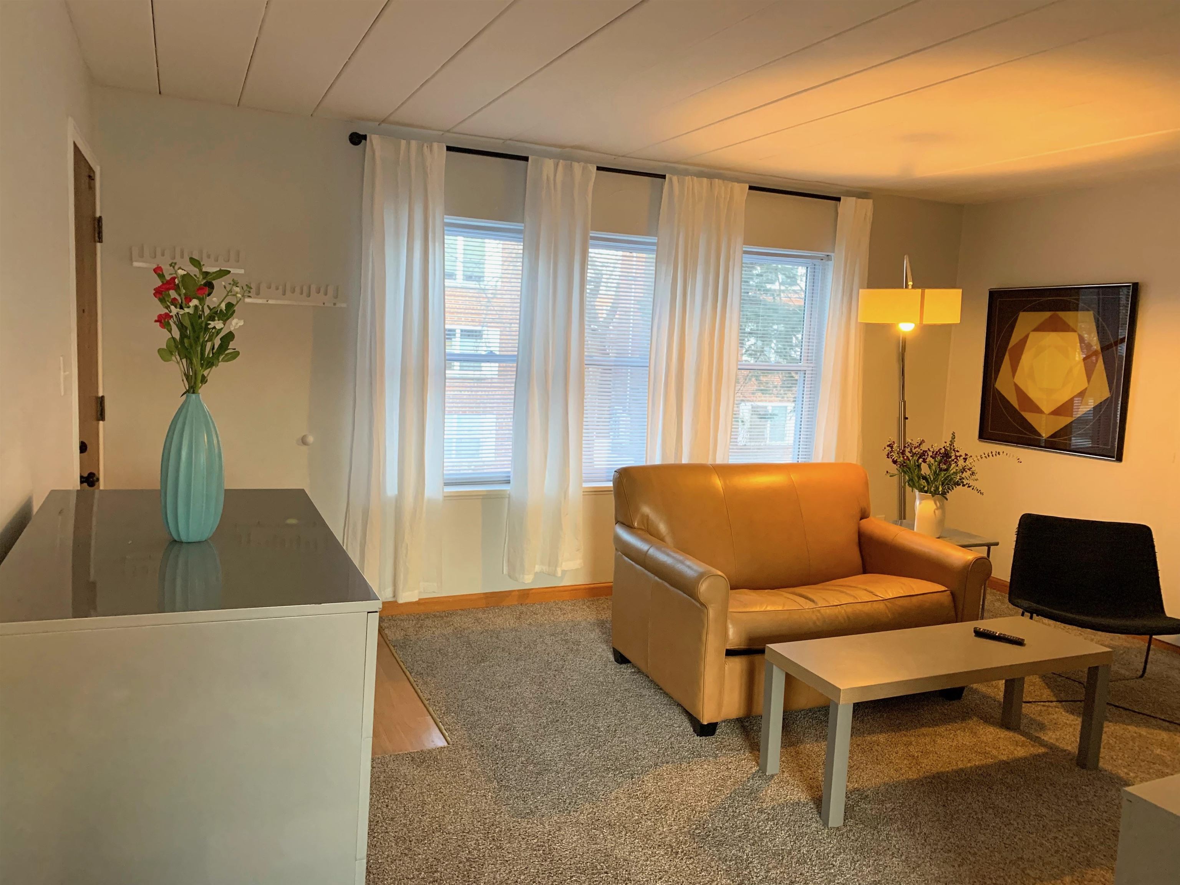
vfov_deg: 53.1
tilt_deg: -6.3
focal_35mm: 26
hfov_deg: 67.3
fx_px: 886
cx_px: 590
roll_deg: -3.0
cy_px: 442
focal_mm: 4.25
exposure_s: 1/60
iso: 320
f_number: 1.8
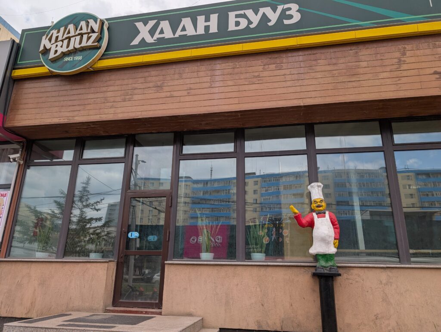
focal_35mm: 24
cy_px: 166
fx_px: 306
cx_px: 220
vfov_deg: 56.9
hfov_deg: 71.5
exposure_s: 1/1167
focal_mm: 6.9
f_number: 1.68
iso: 23
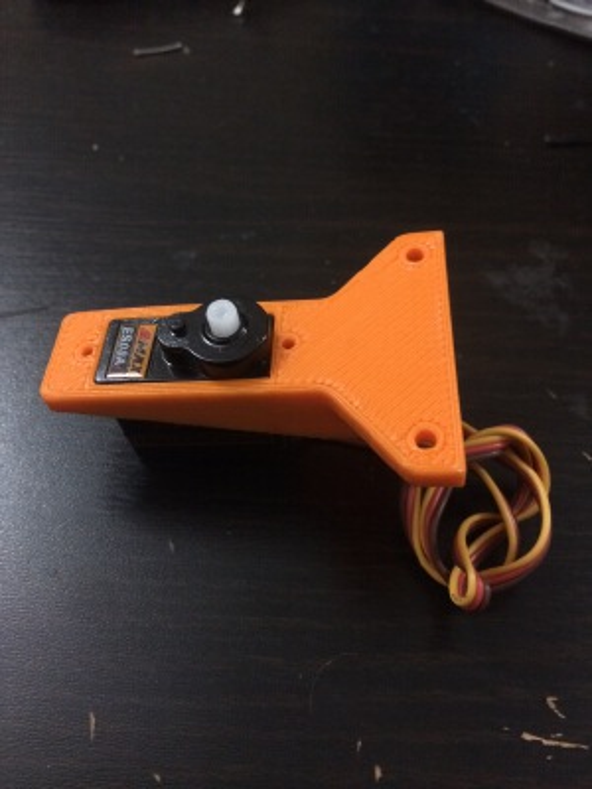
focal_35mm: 29
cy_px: 394
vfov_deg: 61.7
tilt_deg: -56.8
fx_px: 661
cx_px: 296
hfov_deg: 48.2
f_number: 2.2
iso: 400
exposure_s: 1/17
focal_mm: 4.15
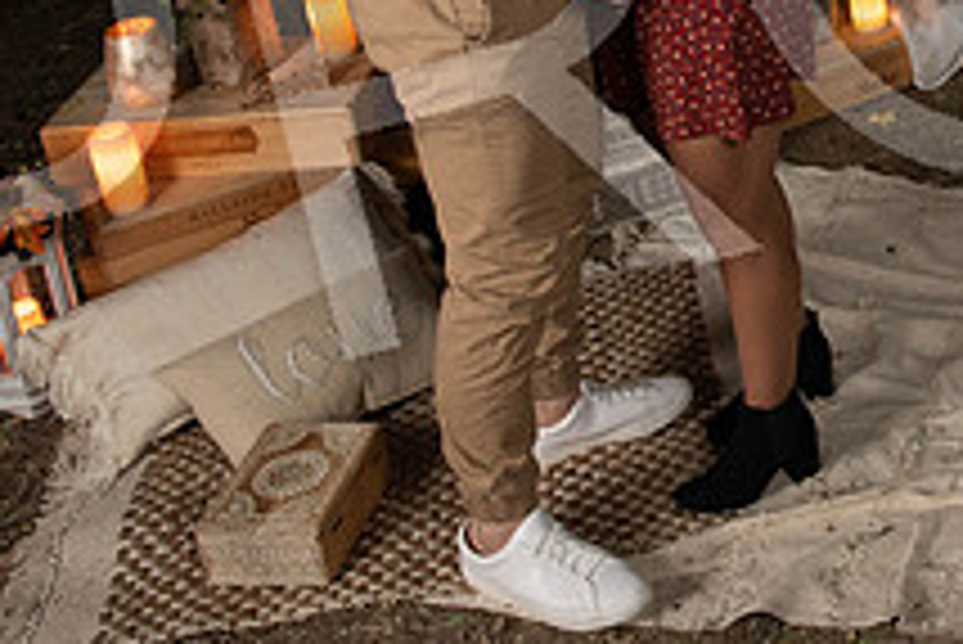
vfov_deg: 19.9
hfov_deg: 28.7
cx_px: 999
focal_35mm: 65
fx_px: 1740
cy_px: -83
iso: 640
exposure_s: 1/60
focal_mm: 24
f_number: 2.8
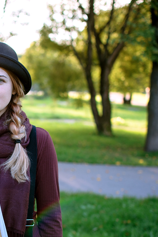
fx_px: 525
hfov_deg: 16.6
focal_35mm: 80
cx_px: -11
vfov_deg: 25.4
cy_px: 119
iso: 100
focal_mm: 35
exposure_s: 1/125
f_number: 2.8
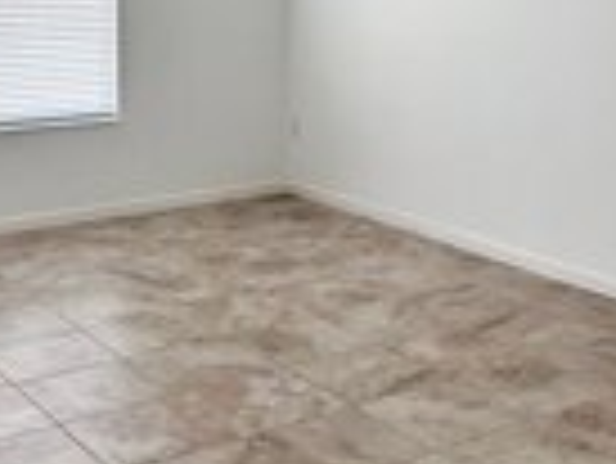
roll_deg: +0.5
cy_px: 23
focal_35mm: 63
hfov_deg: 30.7
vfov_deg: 22.6
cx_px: 328
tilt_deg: -2.9
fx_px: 1122
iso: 160
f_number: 1.78
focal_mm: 6.86
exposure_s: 1/121
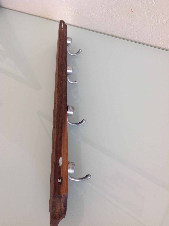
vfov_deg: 52.7
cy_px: 113
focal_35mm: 35
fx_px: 228
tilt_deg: -49.3
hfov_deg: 40.6
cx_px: 84
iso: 50
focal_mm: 4.28
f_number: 2.4
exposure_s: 1/40
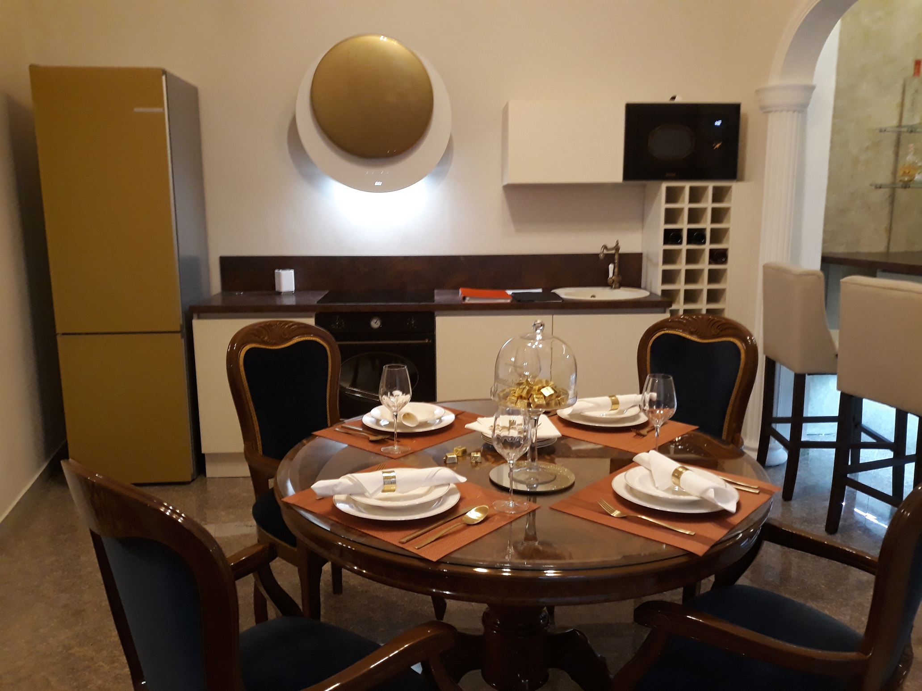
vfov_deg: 51.4
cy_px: 346
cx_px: 461
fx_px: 719
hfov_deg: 65.3
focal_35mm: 27
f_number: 1.7
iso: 200
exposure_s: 1/25
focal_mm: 3.71
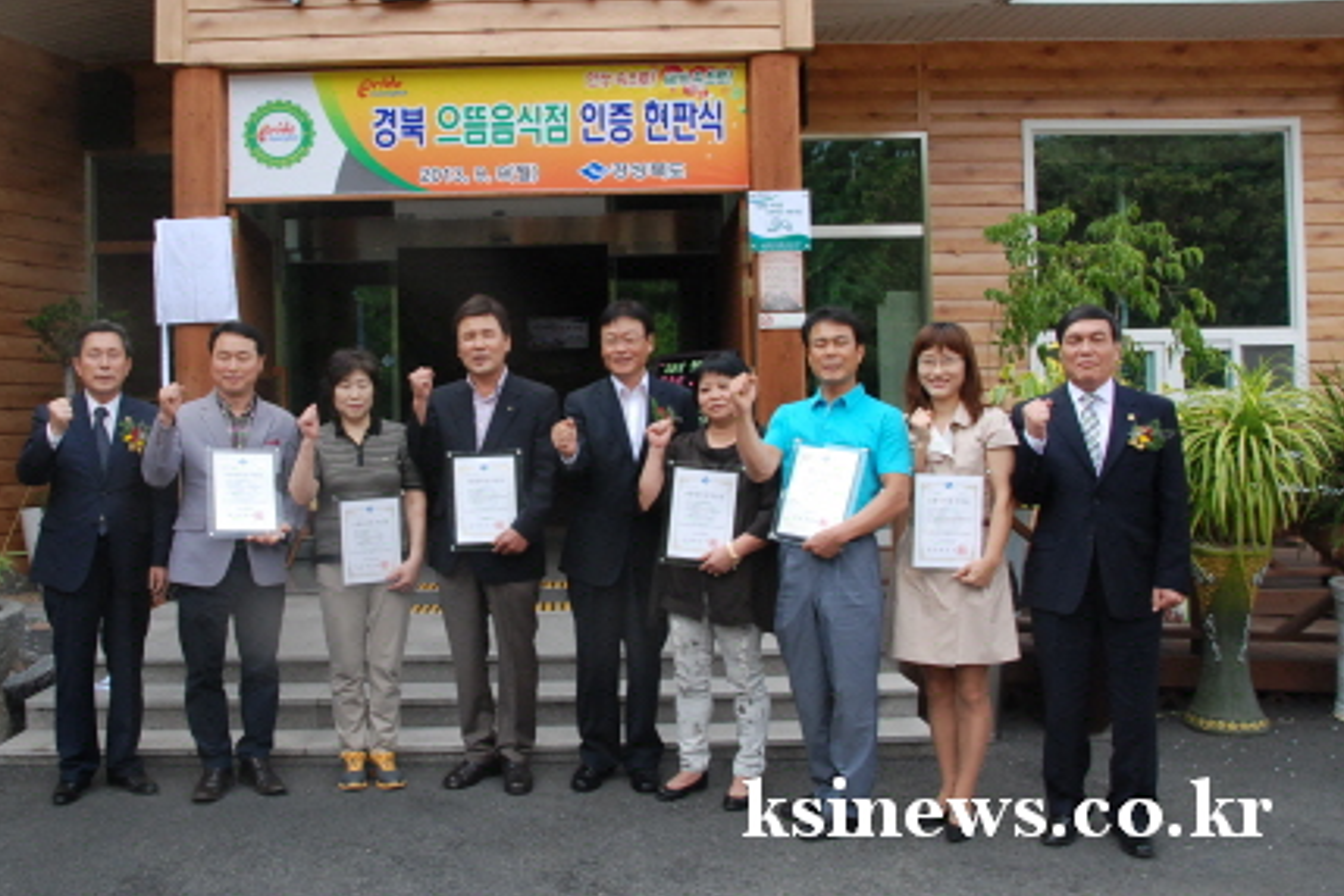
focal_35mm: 35
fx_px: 1307
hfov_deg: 54.2
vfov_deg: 37.8
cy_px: 388
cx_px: 564
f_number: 10
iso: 800
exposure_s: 1/400
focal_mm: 20
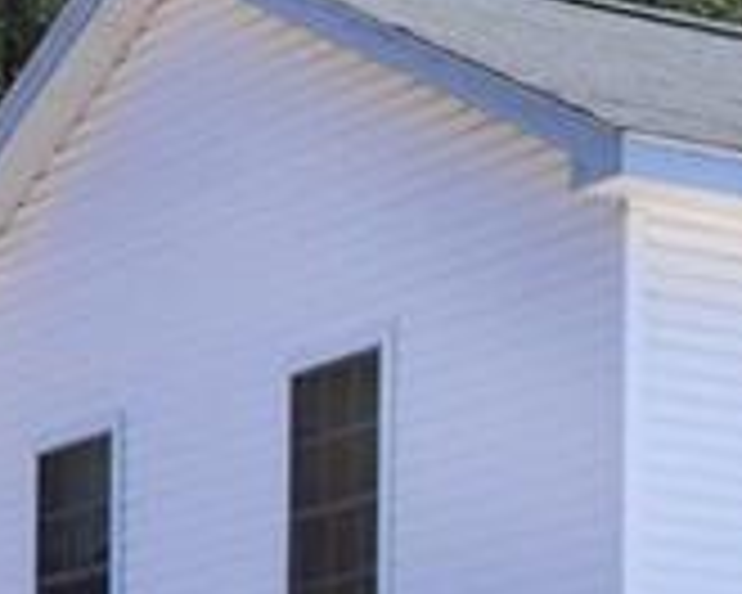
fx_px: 3821
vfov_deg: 8.6
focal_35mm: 174
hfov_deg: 9.8
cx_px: 1745
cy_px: 1015
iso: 250
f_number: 8
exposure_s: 1/400
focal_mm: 20
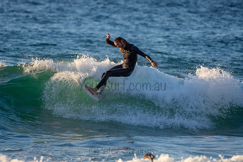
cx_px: 122
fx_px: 5063
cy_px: 81
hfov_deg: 2.7
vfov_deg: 1.8
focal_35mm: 750
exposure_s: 1/1250
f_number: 5.6
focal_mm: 500
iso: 720
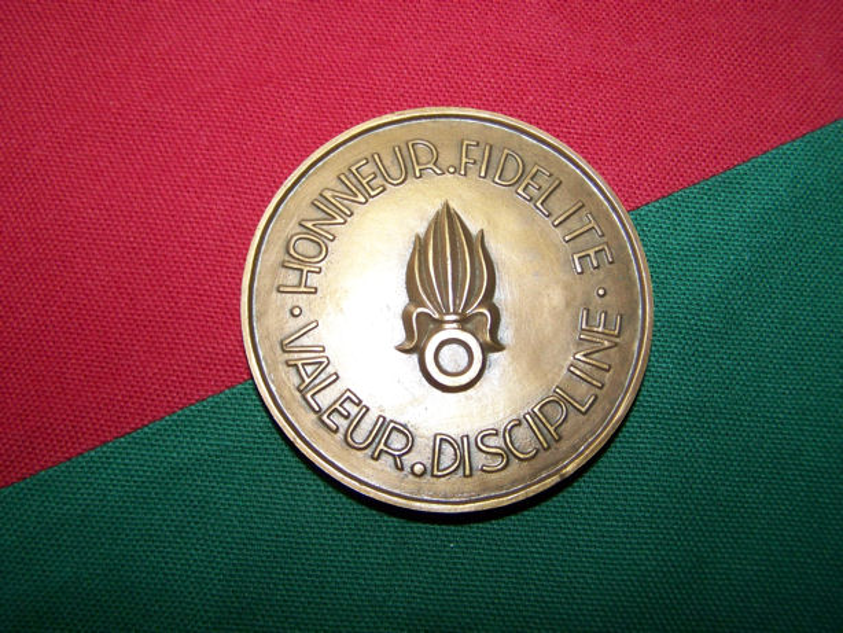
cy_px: 316
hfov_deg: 49.0
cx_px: 422
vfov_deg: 37.7
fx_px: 926
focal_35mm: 38
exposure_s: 1/30
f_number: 2.8
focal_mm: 6.3
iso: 200
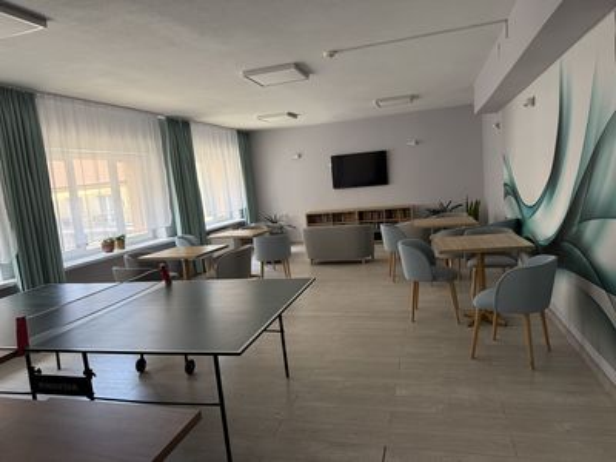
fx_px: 427
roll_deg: +5.2
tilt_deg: -7.2
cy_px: 231
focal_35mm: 24
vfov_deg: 56.8
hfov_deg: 71.6
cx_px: 308
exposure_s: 1/121
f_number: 1.78
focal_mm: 6.76
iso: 200
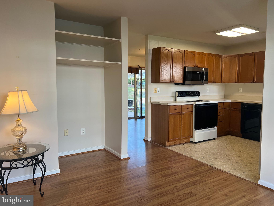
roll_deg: +0.6
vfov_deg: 53.1
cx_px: 137
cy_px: 103
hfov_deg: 67.3
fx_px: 206
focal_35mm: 26
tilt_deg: -4.2
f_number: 1.5
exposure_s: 1/120
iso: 64
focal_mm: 5.7
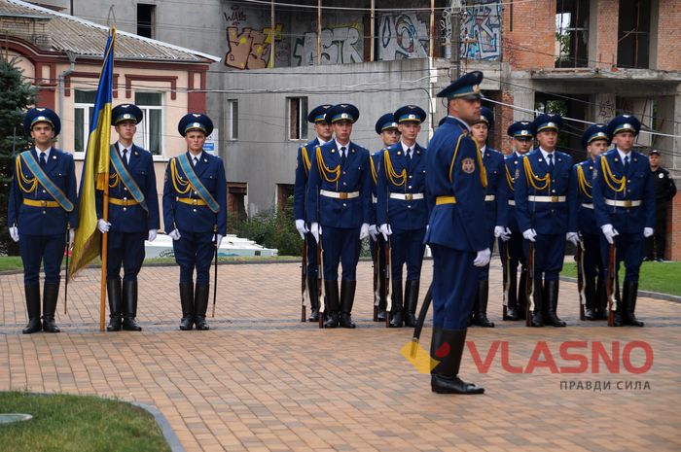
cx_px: 340
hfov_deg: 19.5
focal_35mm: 105
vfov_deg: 13.0
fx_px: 1984
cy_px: 226
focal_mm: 70
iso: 125
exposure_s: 1/125
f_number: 5.6
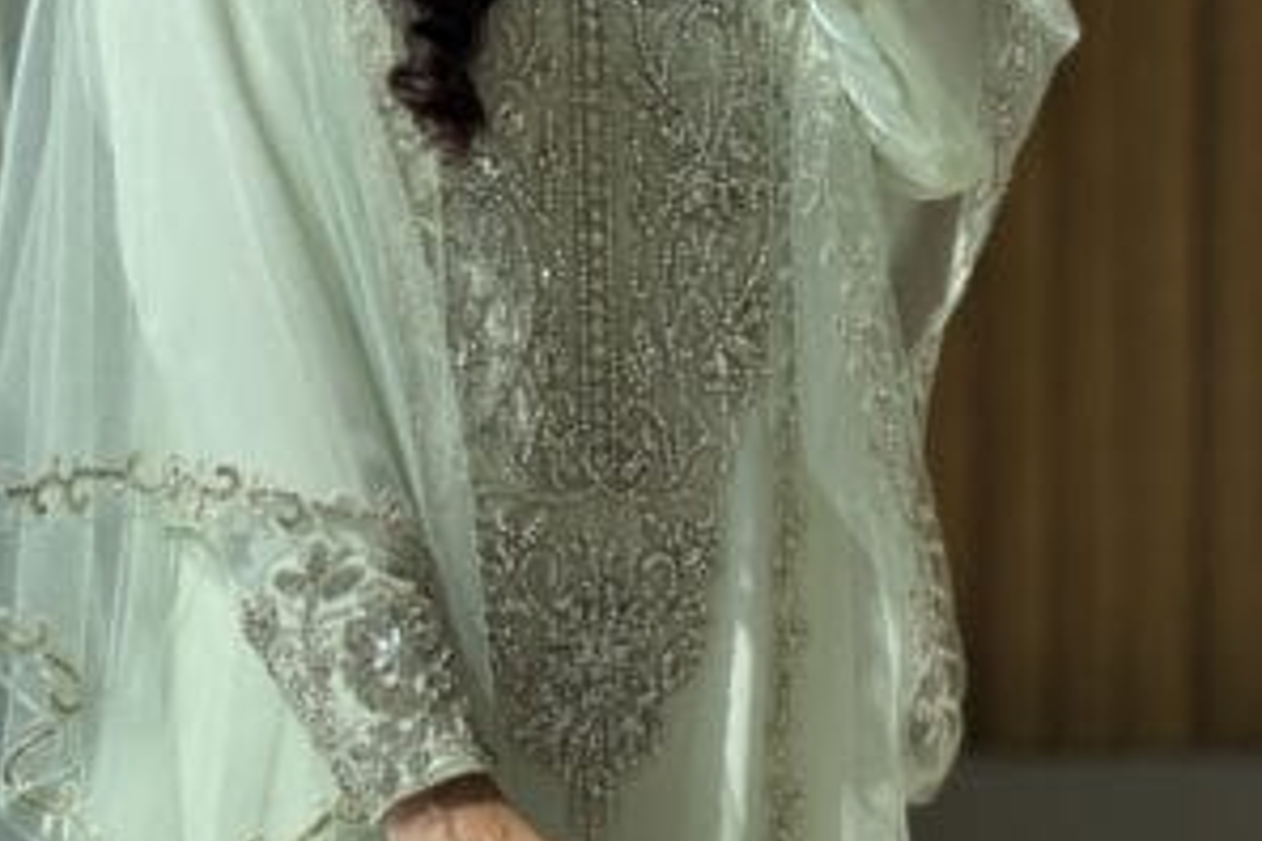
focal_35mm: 168
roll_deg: -0.8
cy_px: 688
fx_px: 5889
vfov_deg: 8.2
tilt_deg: -24.5
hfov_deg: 12.2
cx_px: 629
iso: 50
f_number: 2.8
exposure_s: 1/283
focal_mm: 15.66
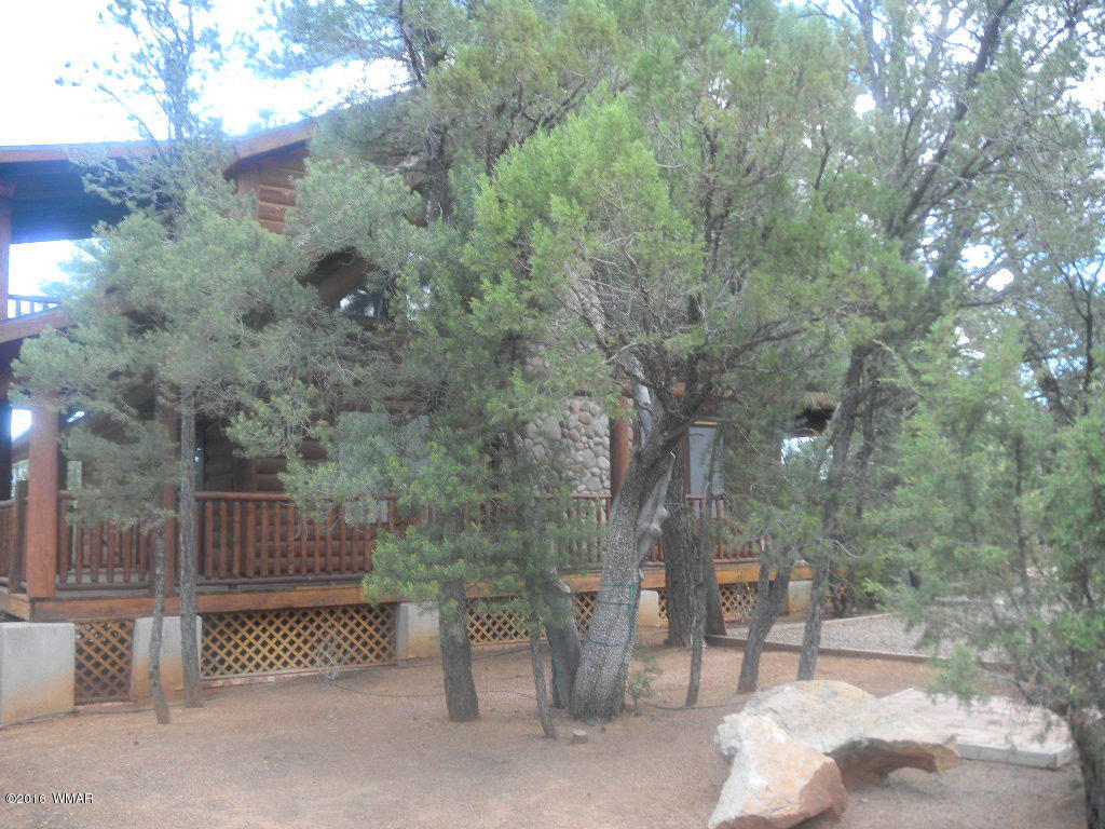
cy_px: 414
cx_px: 552
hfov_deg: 52.6
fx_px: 1117
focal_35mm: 35
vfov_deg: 40.7
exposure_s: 1/36.4
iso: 80
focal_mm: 6.3
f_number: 3.6
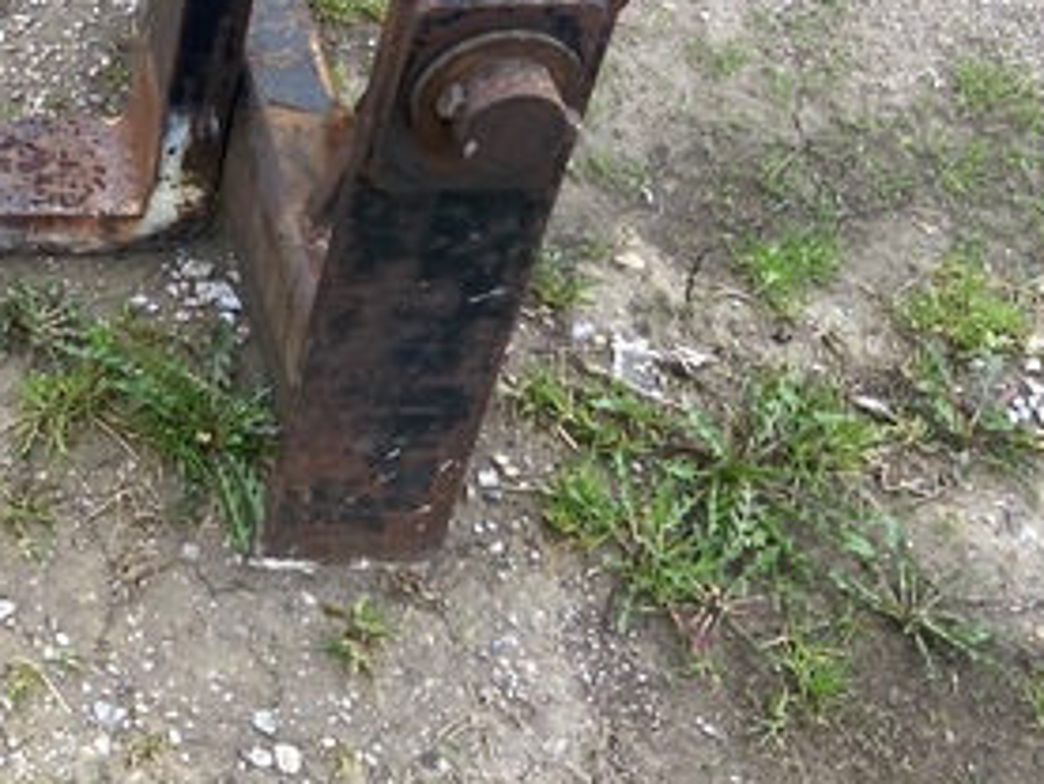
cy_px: -219
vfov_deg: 18.4
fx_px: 2263
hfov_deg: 24.2
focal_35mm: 75
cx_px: -113
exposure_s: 1/335
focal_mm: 4.25
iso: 32
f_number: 1.8
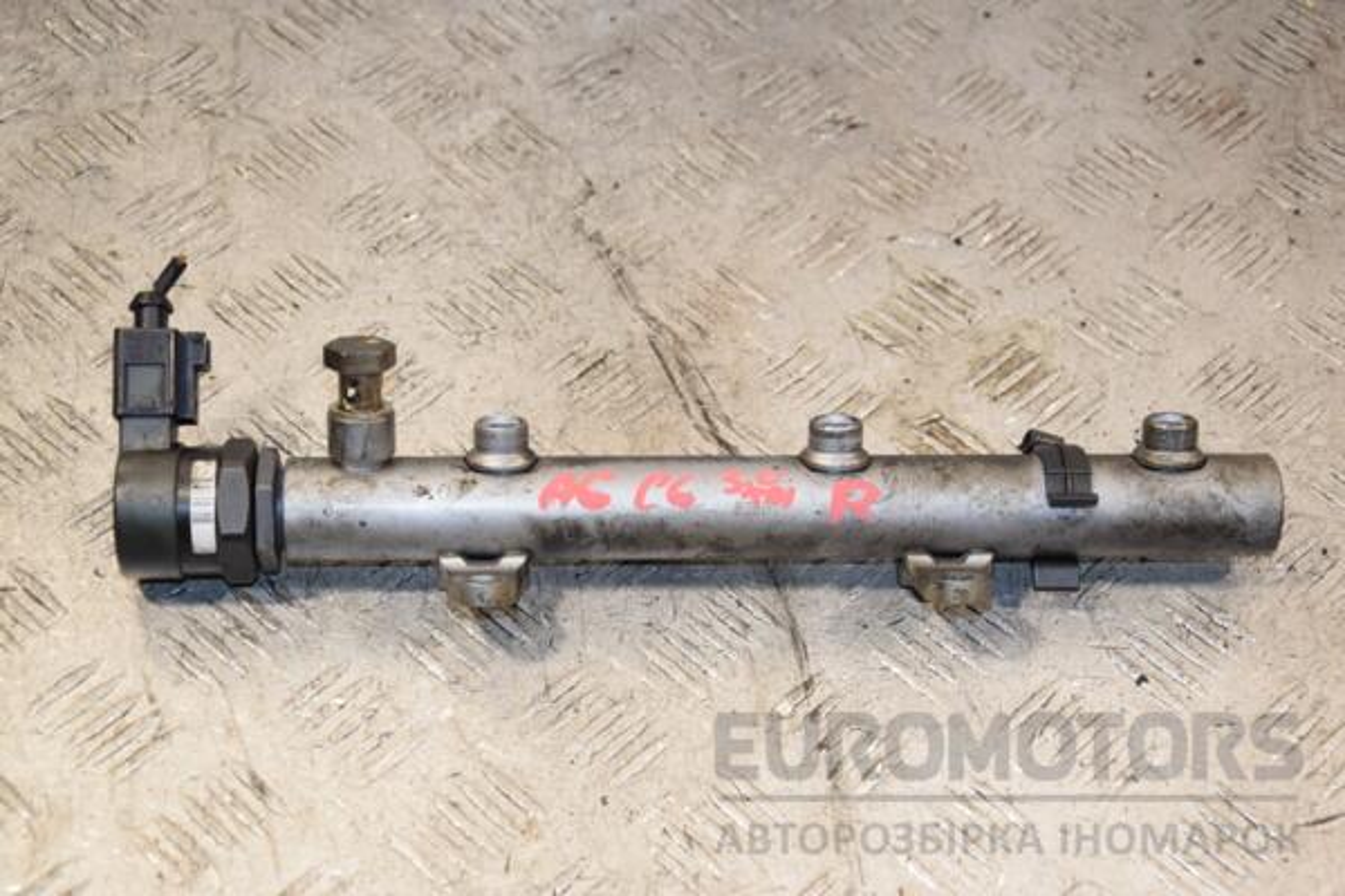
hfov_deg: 27.0
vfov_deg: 18.2
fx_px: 2802
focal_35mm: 75
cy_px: 448
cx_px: 672
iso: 800
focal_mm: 50
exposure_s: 1/200
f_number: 5.6
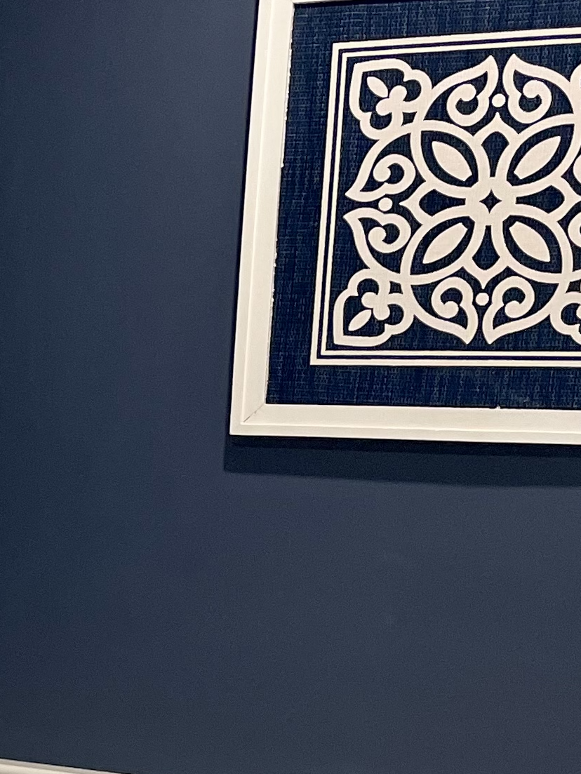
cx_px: -382
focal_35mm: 95
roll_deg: -2.0
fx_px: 2125
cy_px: 689
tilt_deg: -8.0
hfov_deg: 14.2
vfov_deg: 20.3
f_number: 1.6
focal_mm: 4.2
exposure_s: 1/60
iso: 100
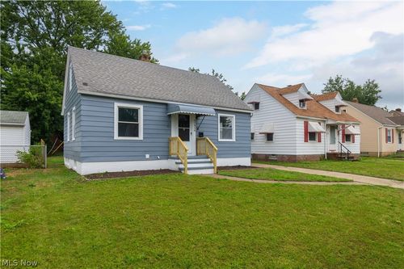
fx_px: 236
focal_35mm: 21
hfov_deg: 81.2
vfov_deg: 59.5
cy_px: 134
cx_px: 202
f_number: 9
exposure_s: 1/320
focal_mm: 21
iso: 200
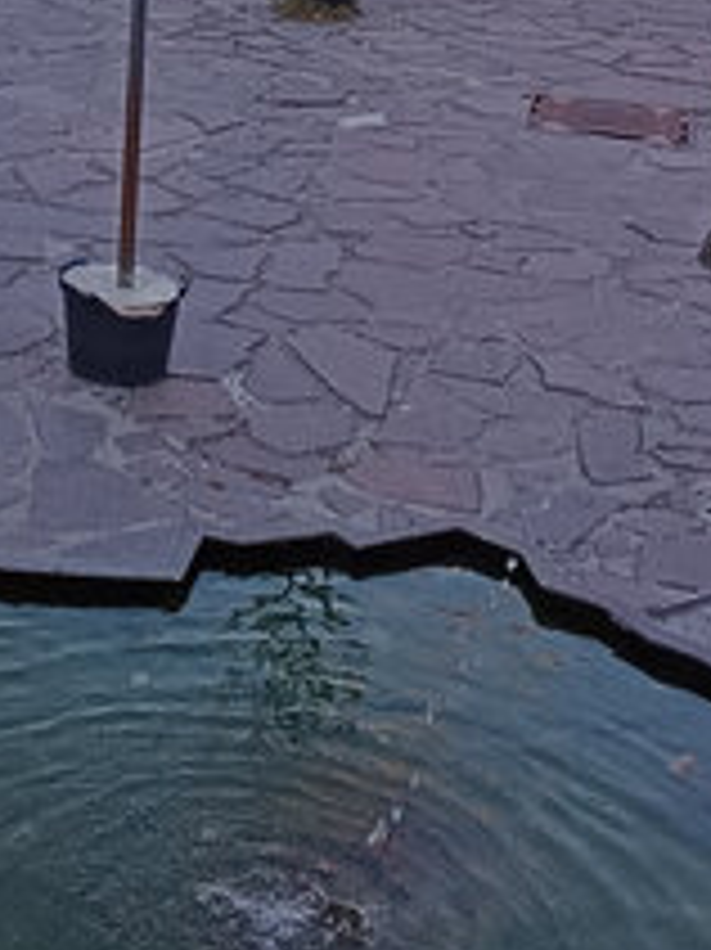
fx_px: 2083
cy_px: -14
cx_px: 117
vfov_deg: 24.4
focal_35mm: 76
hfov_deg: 19.1
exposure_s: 1/300
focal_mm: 1.66
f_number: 2.2
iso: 50
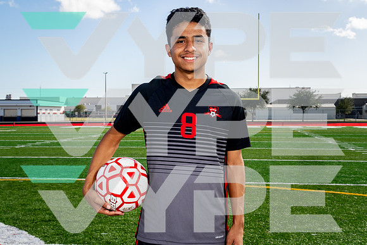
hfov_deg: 41.9
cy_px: 122
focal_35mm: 47
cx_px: 184
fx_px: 479
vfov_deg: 28.7
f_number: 13
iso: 250
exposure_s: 1/250
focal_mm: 47
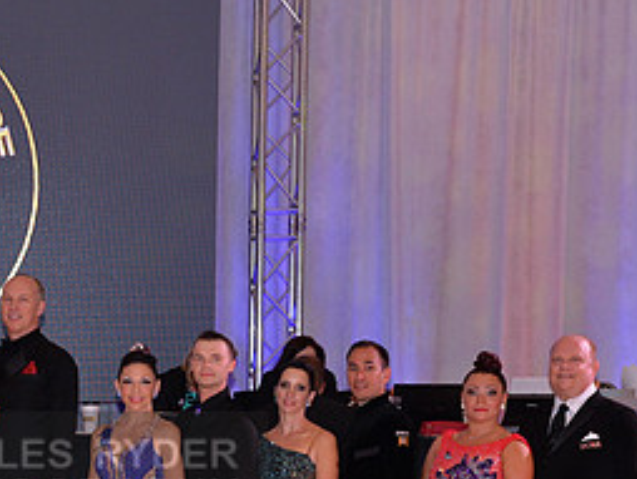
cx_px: -5
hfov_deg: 16.9
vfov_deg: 12.9
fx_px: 2100
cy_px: 478
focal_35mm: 114
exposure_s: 1/250
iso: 1600
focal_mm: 52
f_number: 5
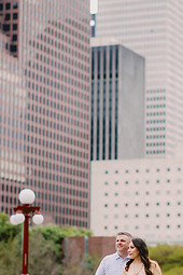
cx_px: 112
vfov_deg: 13.7
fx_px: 1144
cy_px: 190
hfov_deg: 9.1
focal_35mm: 150
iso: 200
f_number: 2
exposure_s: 1/2000
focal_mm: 85
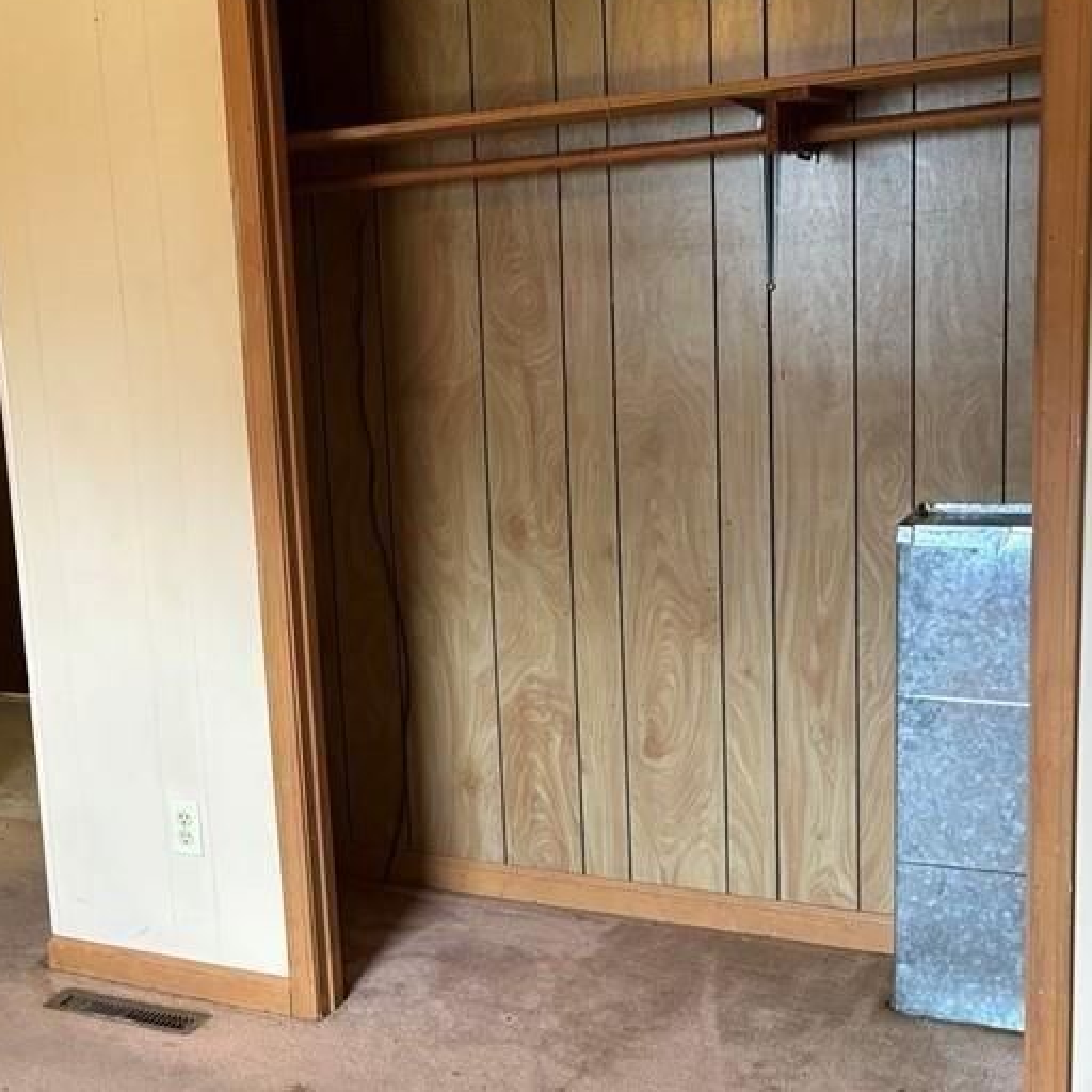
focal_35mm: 46
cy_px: 550
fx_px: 1642
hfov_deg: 35.7
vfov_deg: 36.8
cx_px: 230
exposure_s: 1/60
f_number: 1.6
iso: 200
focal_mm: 5.96
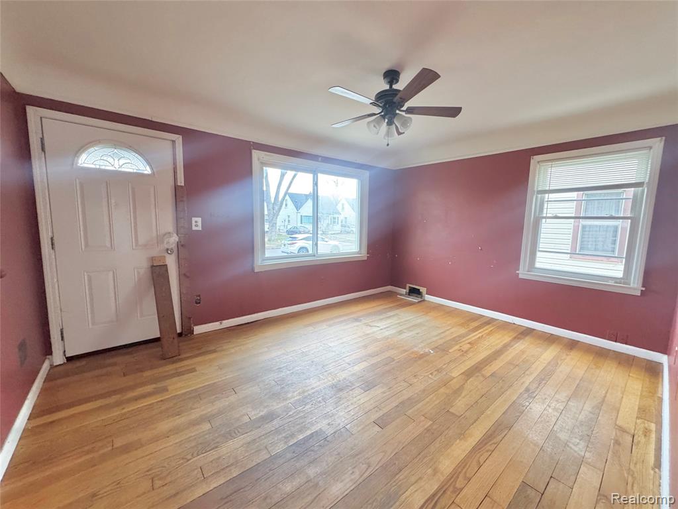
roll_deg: -1.0
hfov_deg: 102.1
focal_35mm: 14
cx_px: 339
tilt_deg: -5.7
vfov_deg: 85.7
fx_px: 274
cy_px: 254
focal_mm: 2.22
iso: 320
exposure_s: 1/60
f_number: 2.2
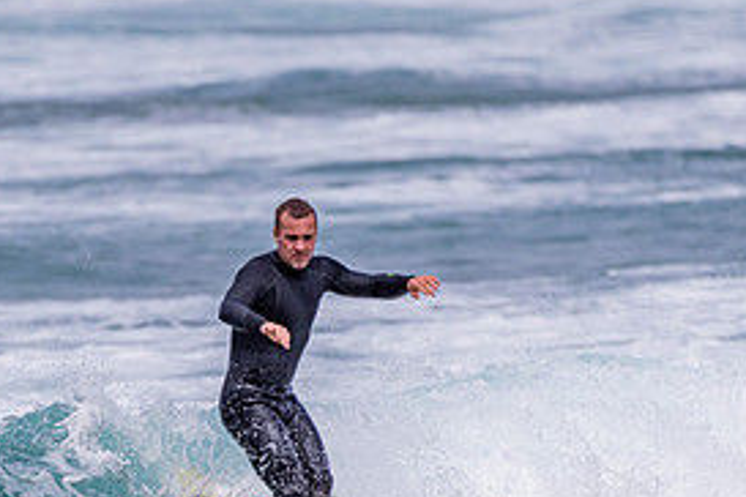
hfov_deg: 1.9
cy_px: 515
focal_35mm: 1064
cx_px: 298
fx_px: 22047
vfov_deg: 1.3
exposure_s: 1/1250
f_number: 5.6
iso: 360
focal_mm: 500
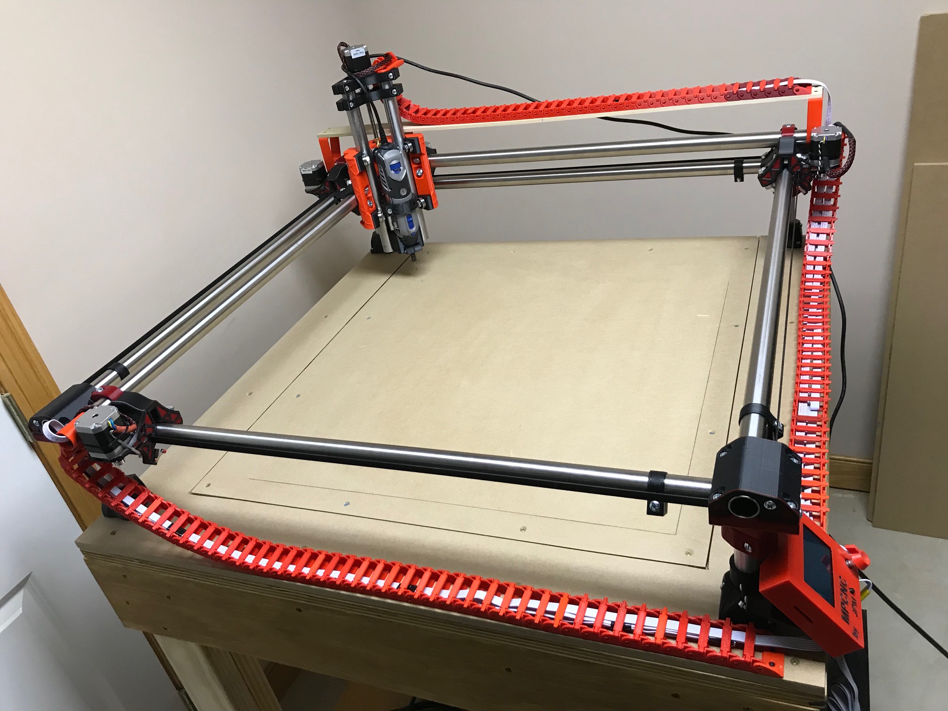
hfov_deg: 63.4
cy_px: 356
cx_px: 474
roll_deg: +12.1
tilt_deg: -30.5
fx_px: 767
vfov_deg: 49.7
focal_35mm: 28
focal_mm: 3.99
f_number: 1.8
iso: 40
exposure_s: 1/17
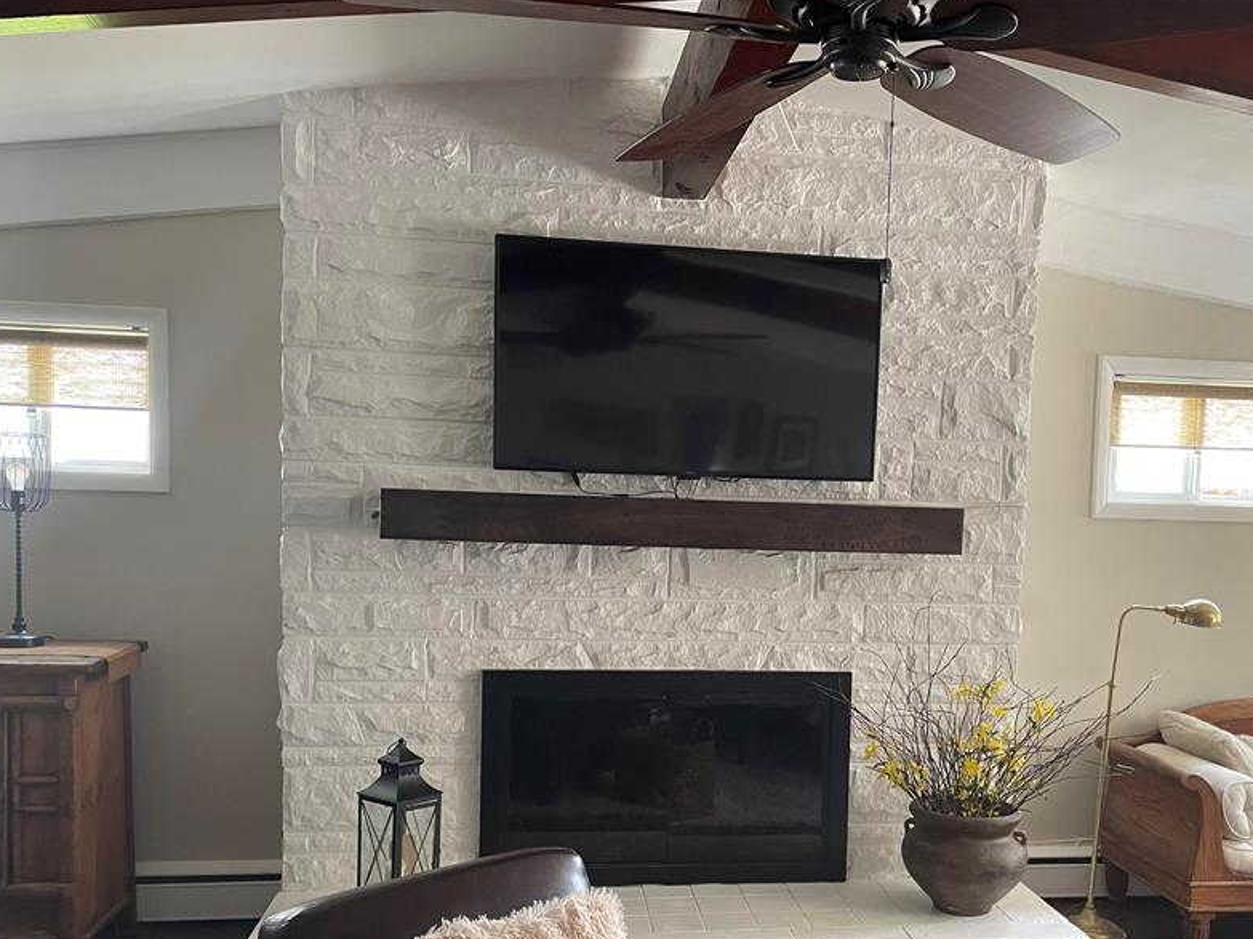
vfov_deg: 41.4
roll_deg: -1.3
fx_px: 1231
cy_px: 603
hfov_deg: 53.7
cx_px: 725
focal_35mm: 34
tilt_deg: -3.6
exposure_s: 1/60
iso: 250
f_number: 1.6
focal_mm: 4.2
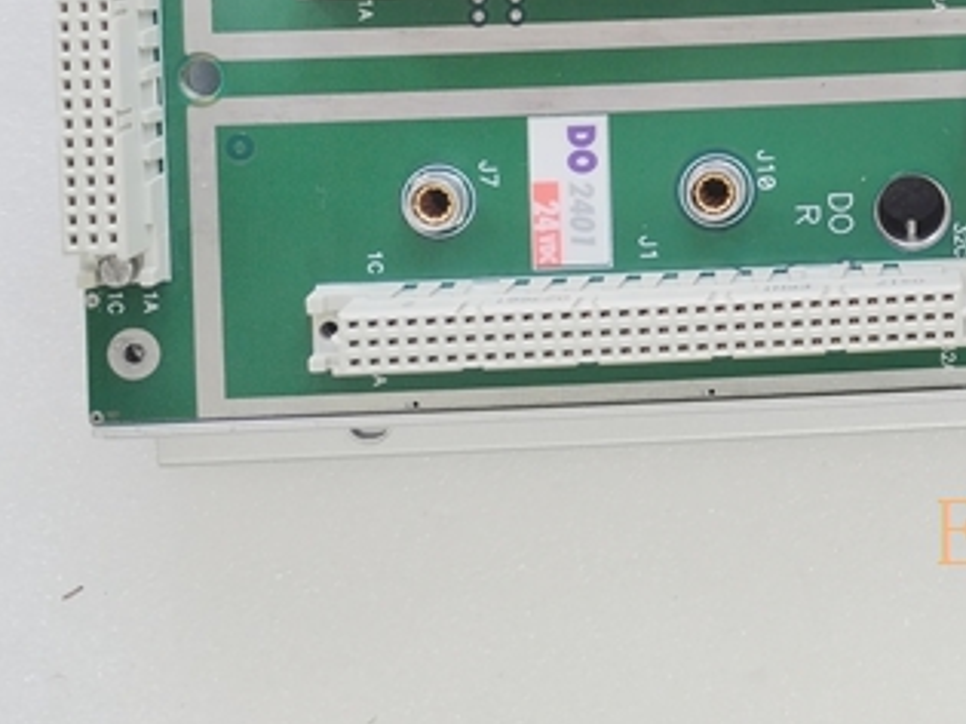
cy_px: -147
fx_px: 1841
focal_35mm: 66
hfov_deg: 27.1
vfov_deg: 20.7
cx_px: 1049
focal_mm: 4.75
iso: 252
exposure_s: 1/50
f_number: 1.8
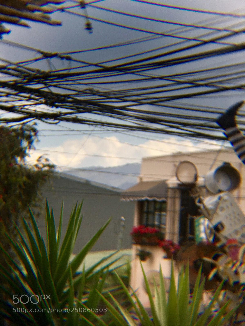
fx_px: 274
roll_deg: -4.2
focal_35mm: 29
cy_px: 163
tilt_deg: +5.0
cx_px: 122
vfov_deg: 61.7
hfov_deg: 48.2
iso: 25
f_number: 2.2
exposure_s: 1/305
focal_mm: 4.15
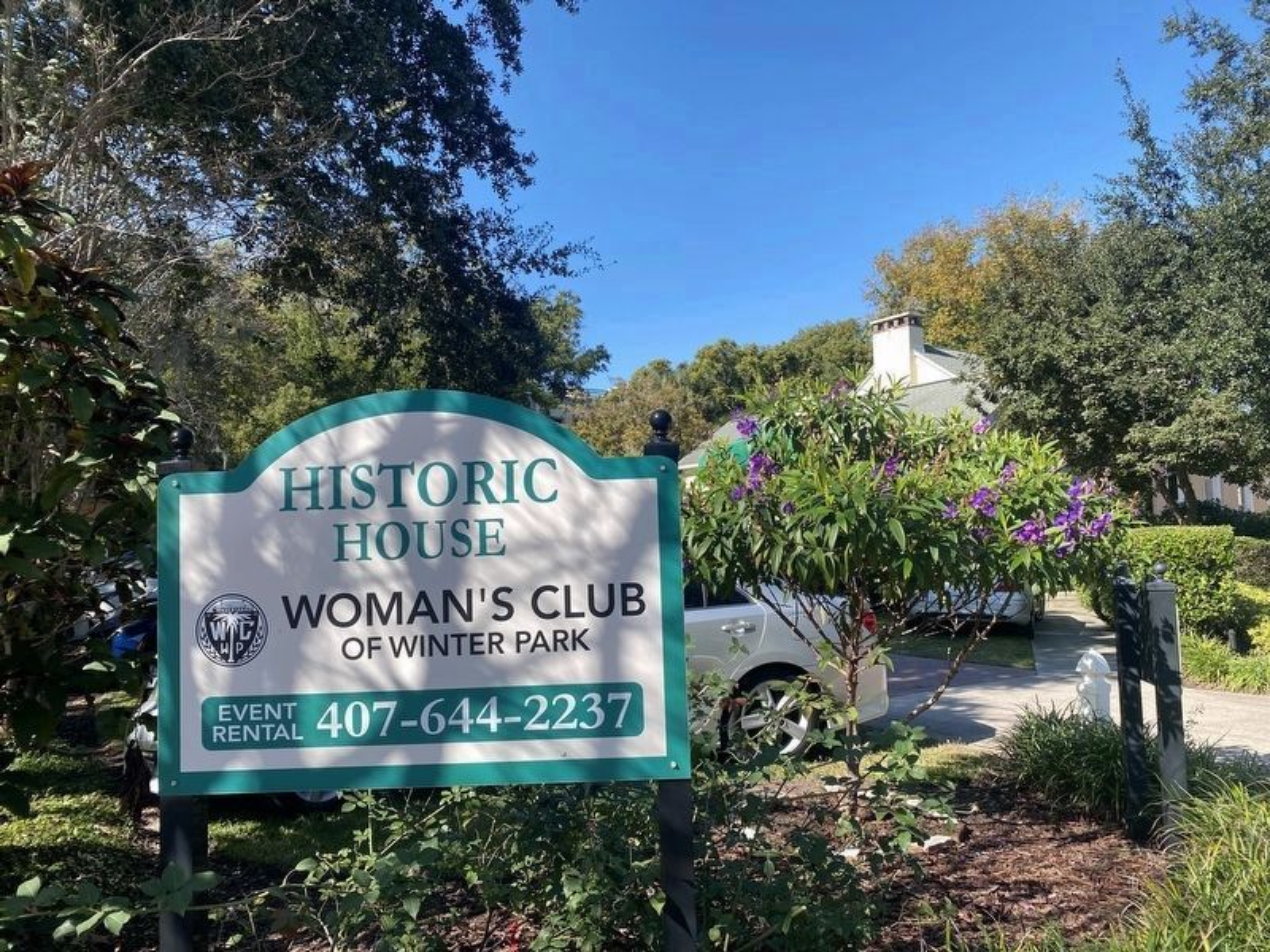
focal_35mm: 26
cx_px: 635
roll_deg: +1.5
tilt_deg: +3.2
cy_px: 476
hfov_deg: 67.3
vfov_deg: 53.1
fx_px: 954
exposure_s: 1/1484
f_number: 1.8
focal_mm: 4.25
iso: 32
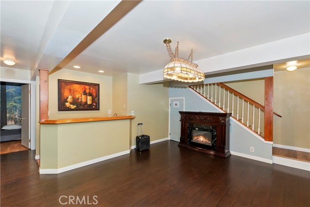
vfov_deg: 77.4
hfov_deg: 100.4
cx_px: 155
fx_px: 129
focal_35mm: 15
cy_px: 104
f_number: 8
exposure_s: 1/30
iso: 400
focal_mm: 10
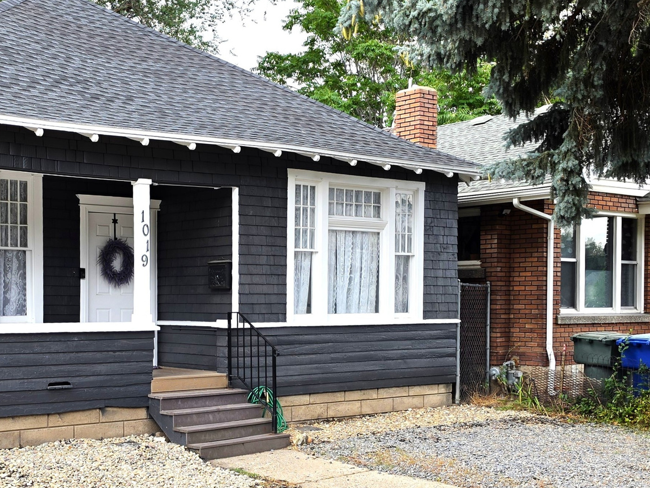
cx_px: 132
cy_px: 220
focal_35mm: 41
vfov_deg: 35.1
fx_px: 770
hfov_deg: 43.7
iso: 10
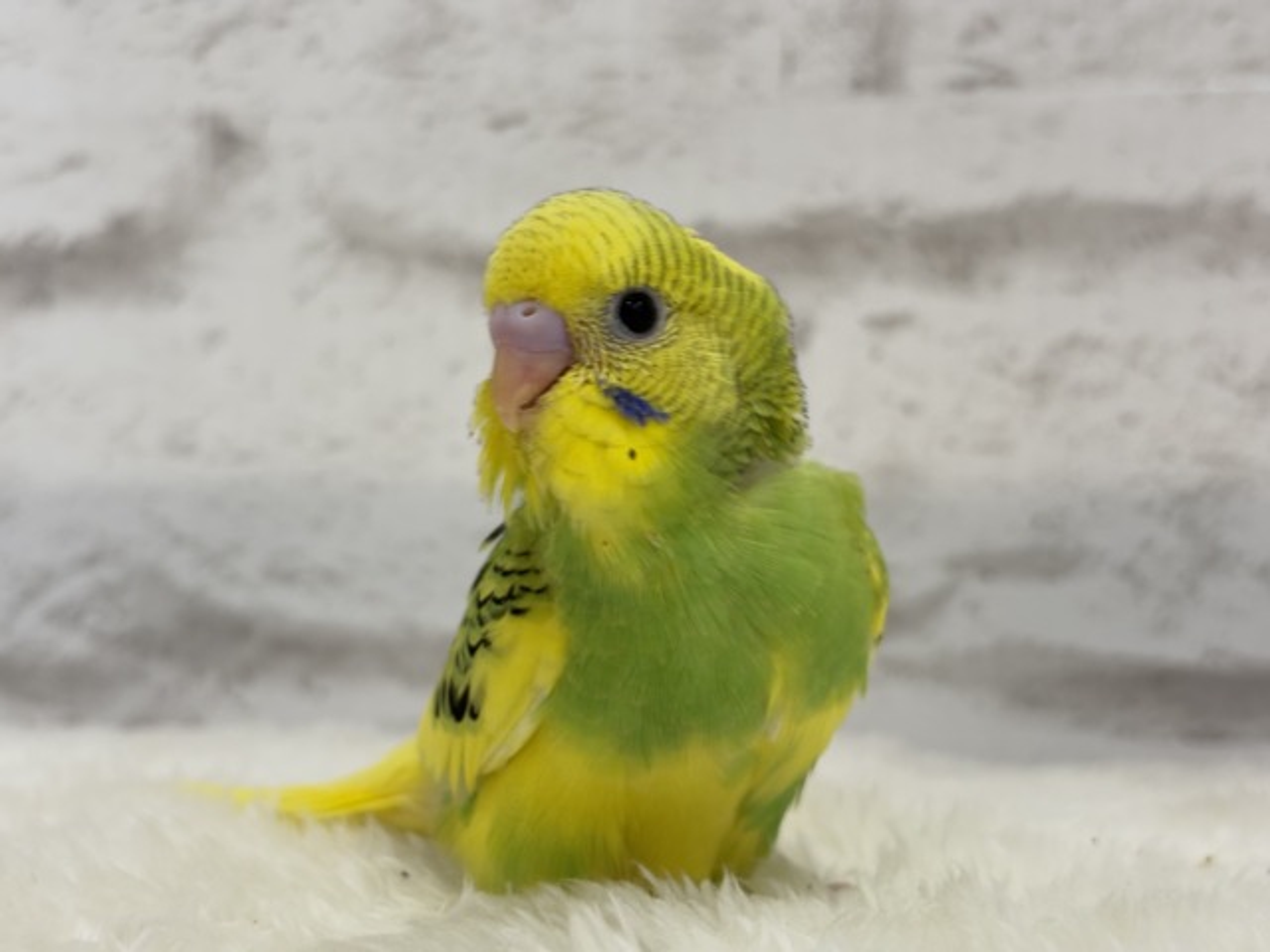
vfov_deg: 28.0
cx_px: 635
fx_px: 1908
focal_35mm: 52
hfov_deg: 36.8
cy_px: 476
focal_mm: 5.96
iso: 25
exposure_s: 1/50
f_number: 1.6
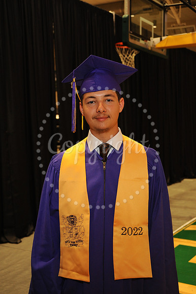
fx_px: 425
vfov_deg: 38.2
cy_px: 147
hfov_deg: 26.0
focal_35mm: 52
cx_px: 98
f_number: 5.6
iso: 1600
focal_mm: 52
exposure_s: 1/80
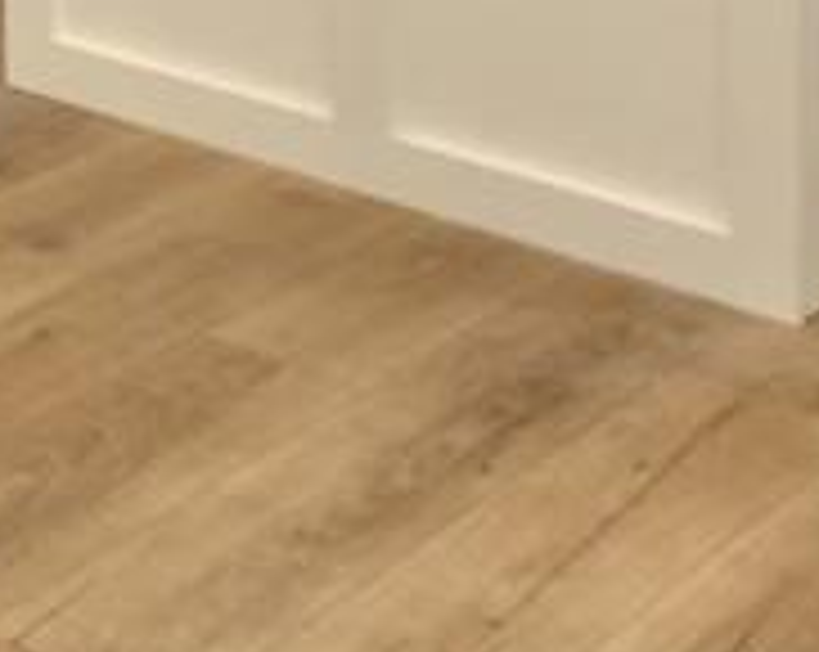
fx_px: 3073
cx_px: -274
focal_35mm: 127
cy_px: -845
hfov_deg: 14.5
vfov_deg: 10.6
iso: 160
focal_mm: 16
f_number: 11
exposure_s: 1/3
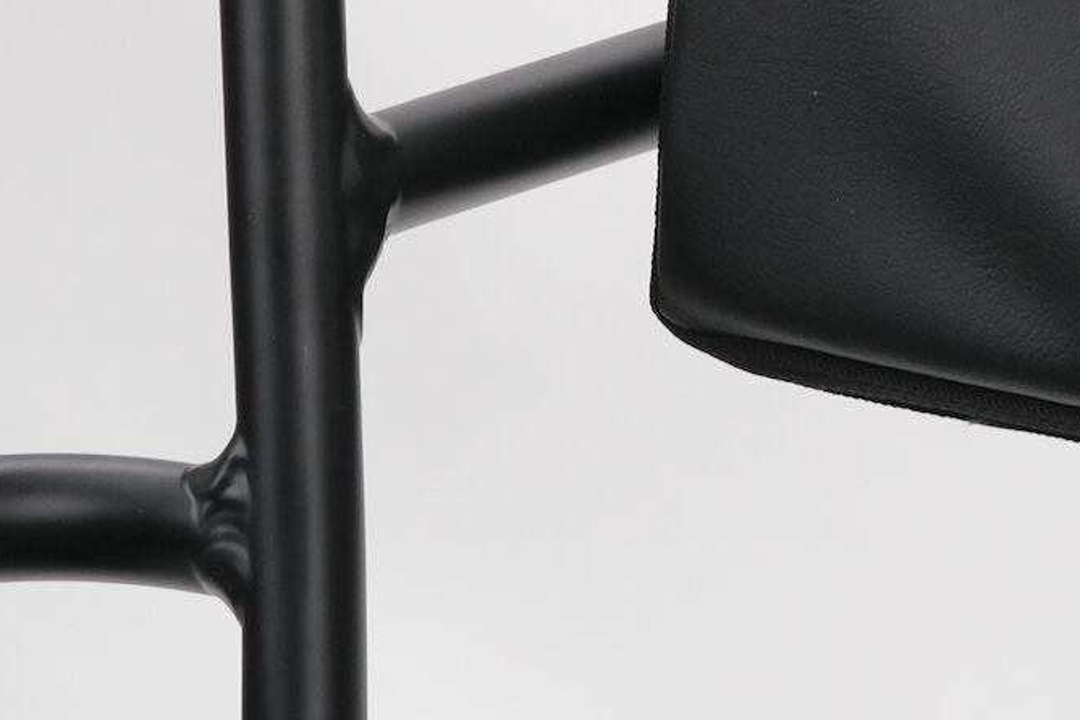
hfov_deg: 5.3
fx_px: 11636
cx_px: 1762
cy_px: -29
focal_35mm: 388
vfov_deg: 3.5
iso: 500
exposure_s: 1/40
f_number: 8
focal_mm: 60
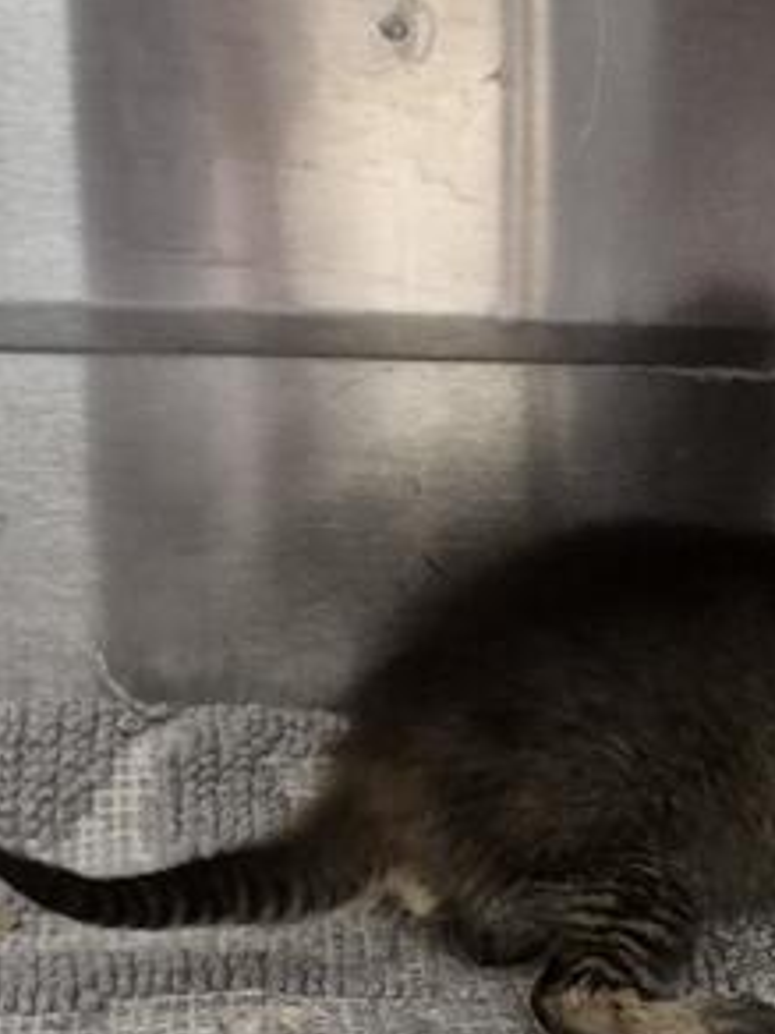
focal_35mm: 42
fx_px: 1254
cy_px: 933
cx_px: 704
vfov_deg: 41.2
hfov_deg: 32.6
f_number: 1.8
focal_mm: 5.4
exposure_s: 1/50
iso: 1600
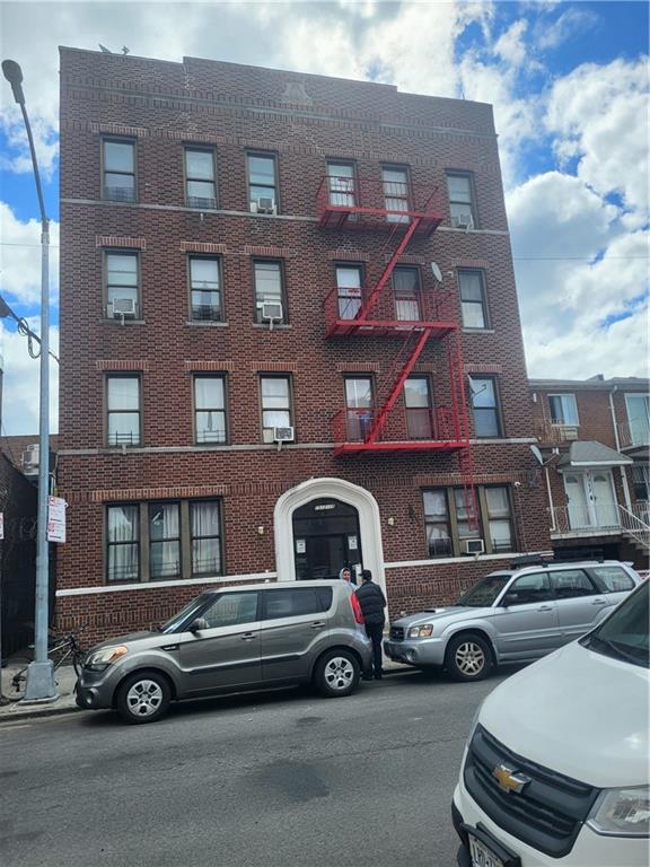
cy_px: 434
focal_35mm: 26
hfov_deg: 53.1
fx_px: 651
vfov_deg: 67.3
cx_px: 325
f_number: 1.8
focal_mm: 5.4
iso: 40
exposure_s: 1/2234
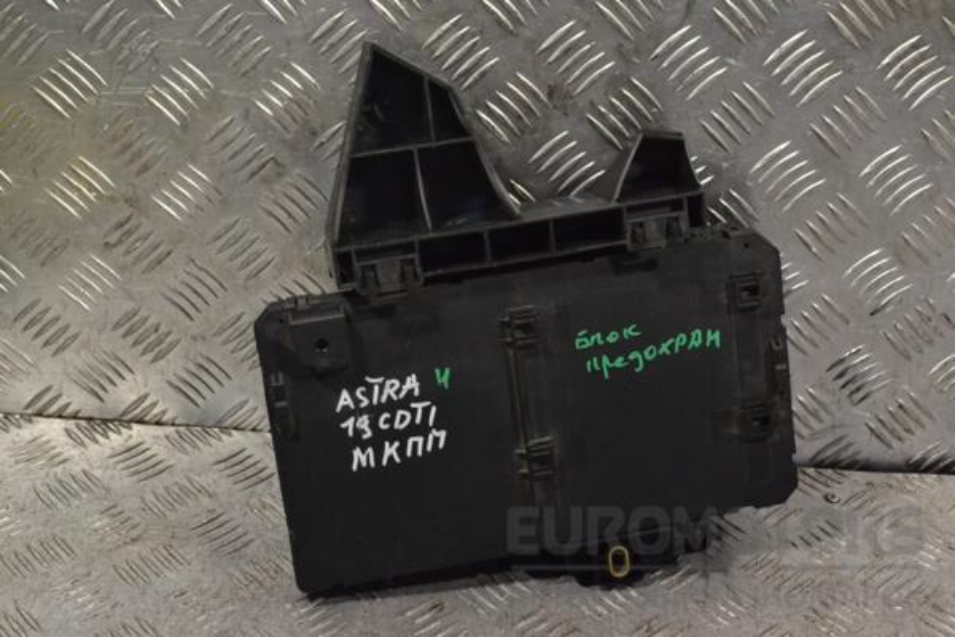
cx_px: 478
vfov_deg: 23.8
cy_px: 318
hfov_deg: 35.1
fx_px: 1512
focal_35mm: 57
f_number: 8
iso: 3200
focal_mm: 38
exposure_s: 1/250
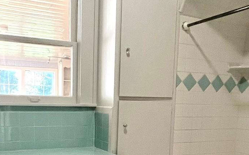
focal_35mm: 41
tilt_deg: -9.1
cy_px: 143
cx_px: 101
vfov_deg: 29.8
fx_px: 278
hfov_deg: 48.0
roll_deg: -0.7
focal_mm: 1.57
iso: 320
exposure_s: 1/60
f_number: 1.8
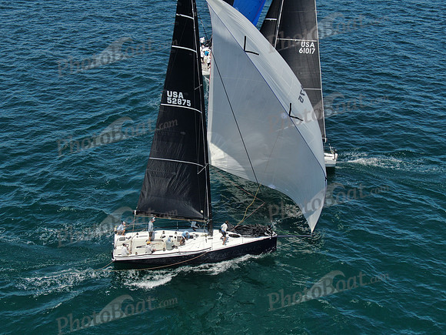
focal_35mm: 48
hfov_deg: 39.7
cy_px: 168
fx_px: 618
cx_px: 223
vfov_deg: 30.3
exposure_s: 1/1000
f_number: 3.8
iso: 100
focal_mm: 8.6
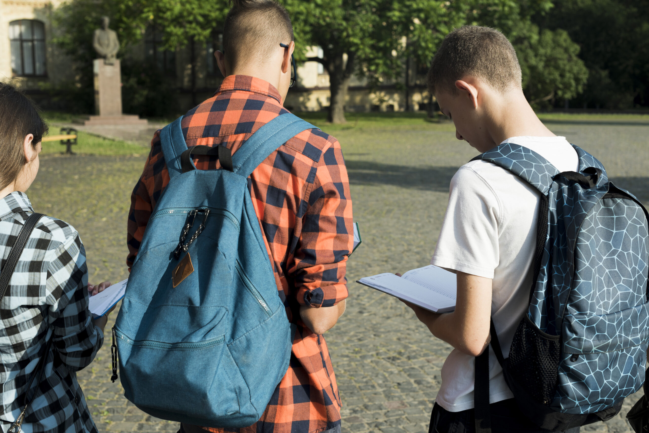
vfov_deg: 27.0
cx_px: 324
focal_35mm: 50
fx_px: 902
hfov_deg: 39.6
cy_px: 216
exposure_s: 1/160
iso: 100
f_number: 6.3
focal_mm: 50
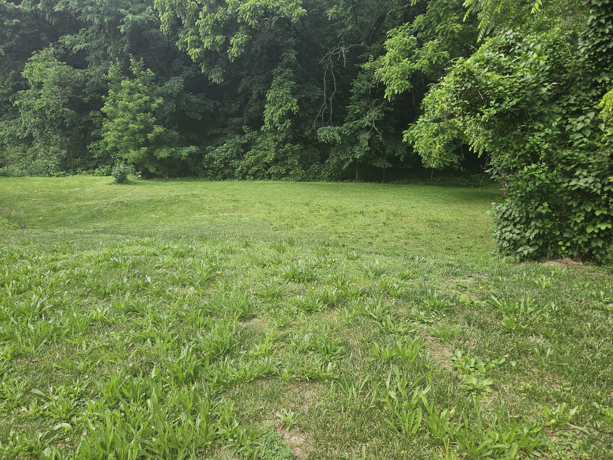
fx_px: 407
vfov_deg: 58.9
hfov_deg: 73.9
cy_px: 230
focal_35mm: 23
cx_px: 306
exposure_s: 1/362
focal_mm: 5.4
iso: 25
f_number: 1.8
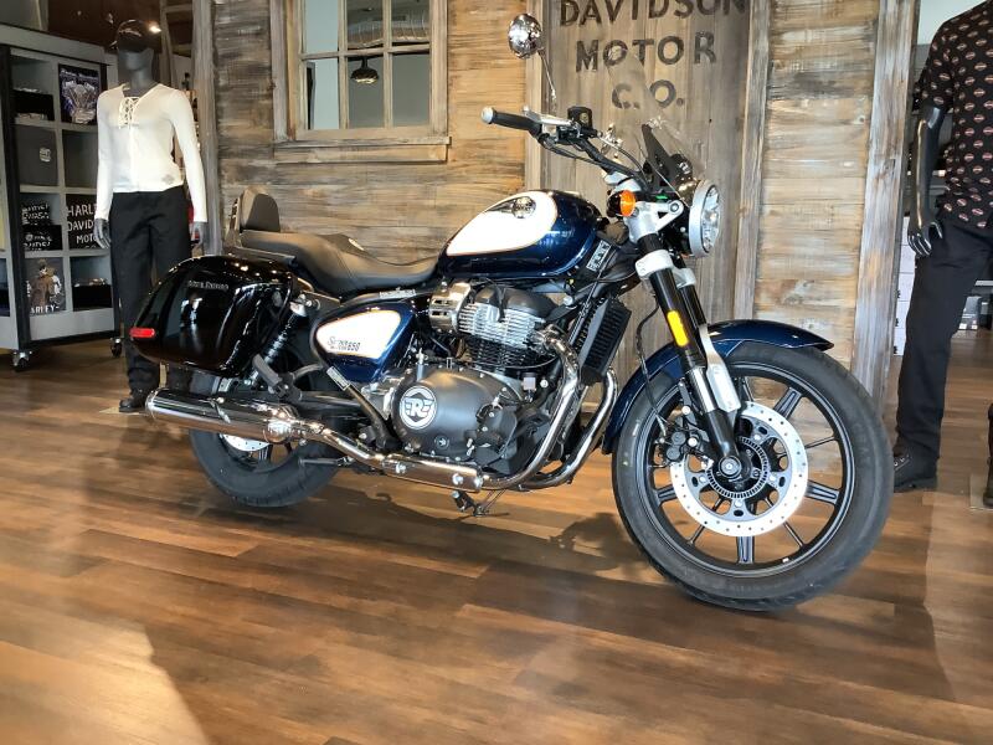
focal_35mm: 31
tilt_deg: -9.8
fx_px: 889
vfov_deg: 45.4
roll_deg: -0.5
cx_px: 496
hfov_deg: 58.4
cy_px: 372
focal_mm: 3.3
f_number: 2.4
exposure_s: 1/50
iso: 160
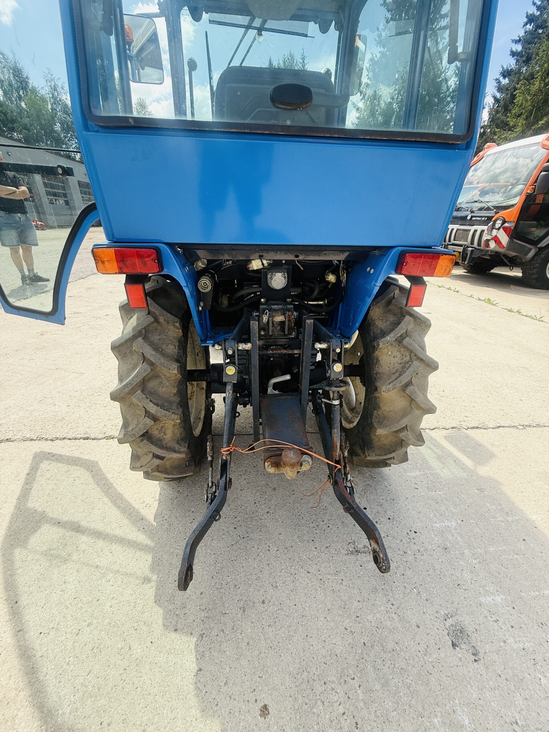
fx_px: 296
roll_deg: -1.2
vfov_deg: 102.1
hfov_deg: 85.7
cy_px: 366
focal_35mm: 14
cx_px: 274
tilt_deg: -25.7
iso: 64
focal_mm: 2.22
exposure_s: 1/333
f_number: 2.2
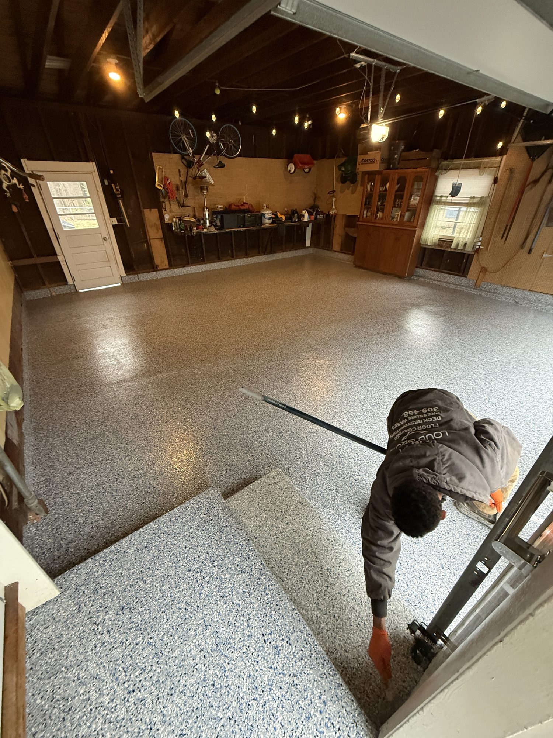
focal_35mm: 14
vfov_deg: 102.1
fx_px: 298
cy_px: 369
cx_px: 276
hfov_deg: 85.7
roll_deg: -0.2
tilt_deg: -32.4
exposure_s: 1/60
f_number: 2.2
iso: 500
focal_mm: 2.22
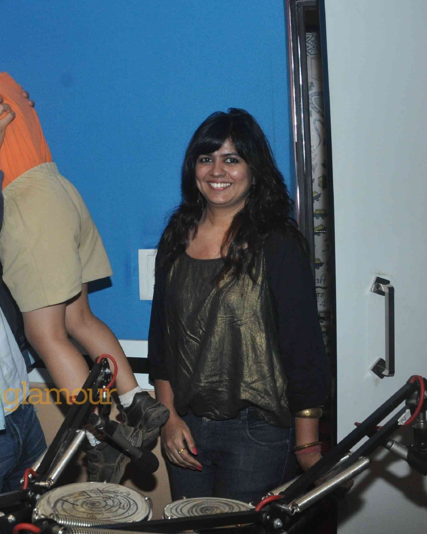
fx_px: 711
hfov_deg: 31.3
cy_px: 227
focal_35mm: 45
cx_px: 13
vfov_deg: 41.1
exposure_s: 1/200
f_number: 10
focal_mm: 18
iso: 1250
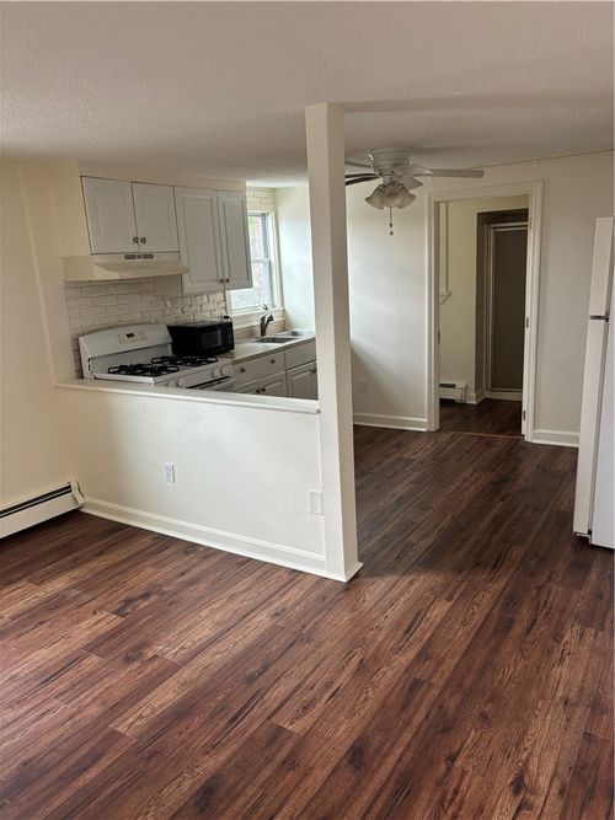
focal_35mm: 26
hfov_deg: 53.0
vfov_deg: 67.3
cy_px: 410
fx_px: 616
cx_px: 308
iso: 125
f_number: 1.6
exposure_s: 1/71
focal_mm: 5.96
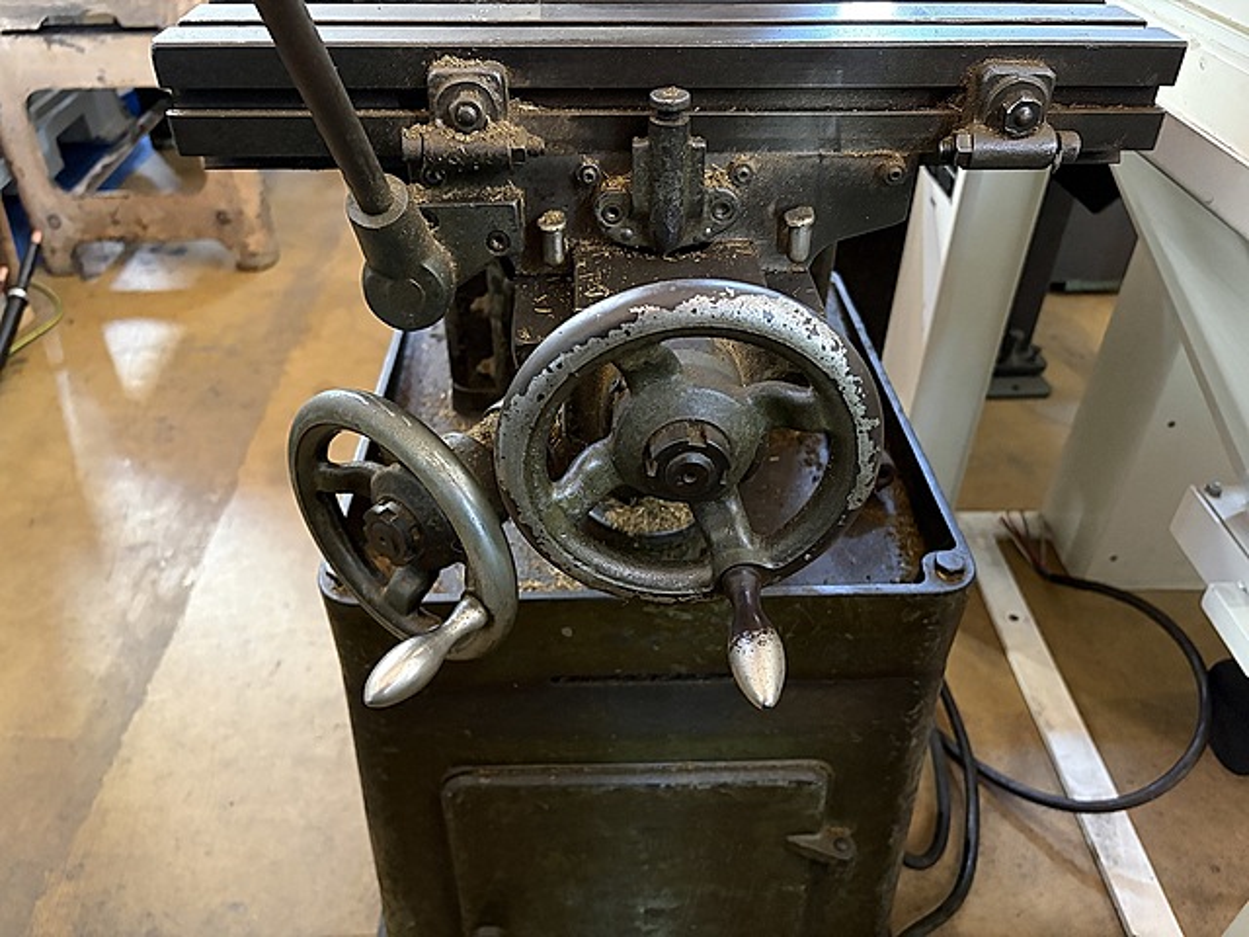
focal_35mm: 26
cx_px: 624
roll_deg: -0.7
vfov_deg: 53.1
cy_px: 468
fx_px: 938
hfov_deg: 67.3
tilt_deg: -37.6
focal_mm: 5.96
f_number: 1.6
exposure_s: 1/30
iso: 640
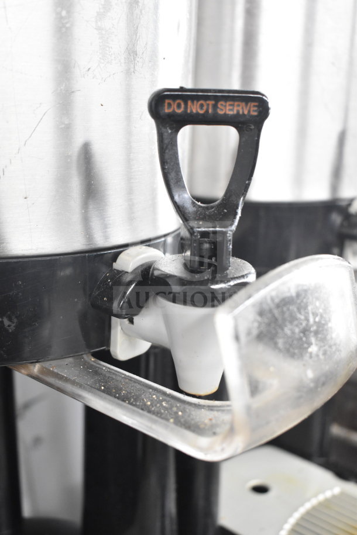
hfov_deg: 31.9
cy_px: 268
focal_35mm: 42
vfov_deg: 46.4
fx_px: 625
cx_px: 178
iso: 2500
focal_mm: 28
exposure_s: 1/50
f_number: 4.2
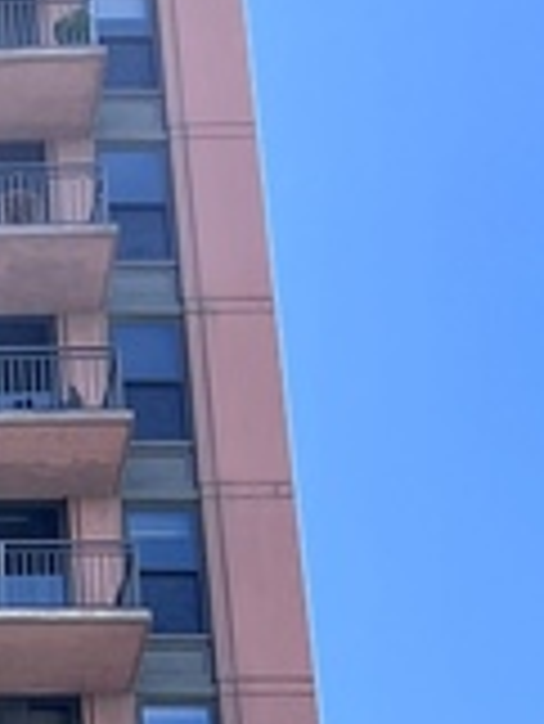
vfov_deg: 11.1
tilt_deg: +30.3
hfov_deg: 7.8
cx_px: -845
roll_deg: -4.9
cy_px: 890
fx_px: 3641
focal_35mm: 174
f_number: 1.5
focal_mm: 5.7
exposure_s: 1/1058
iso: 50
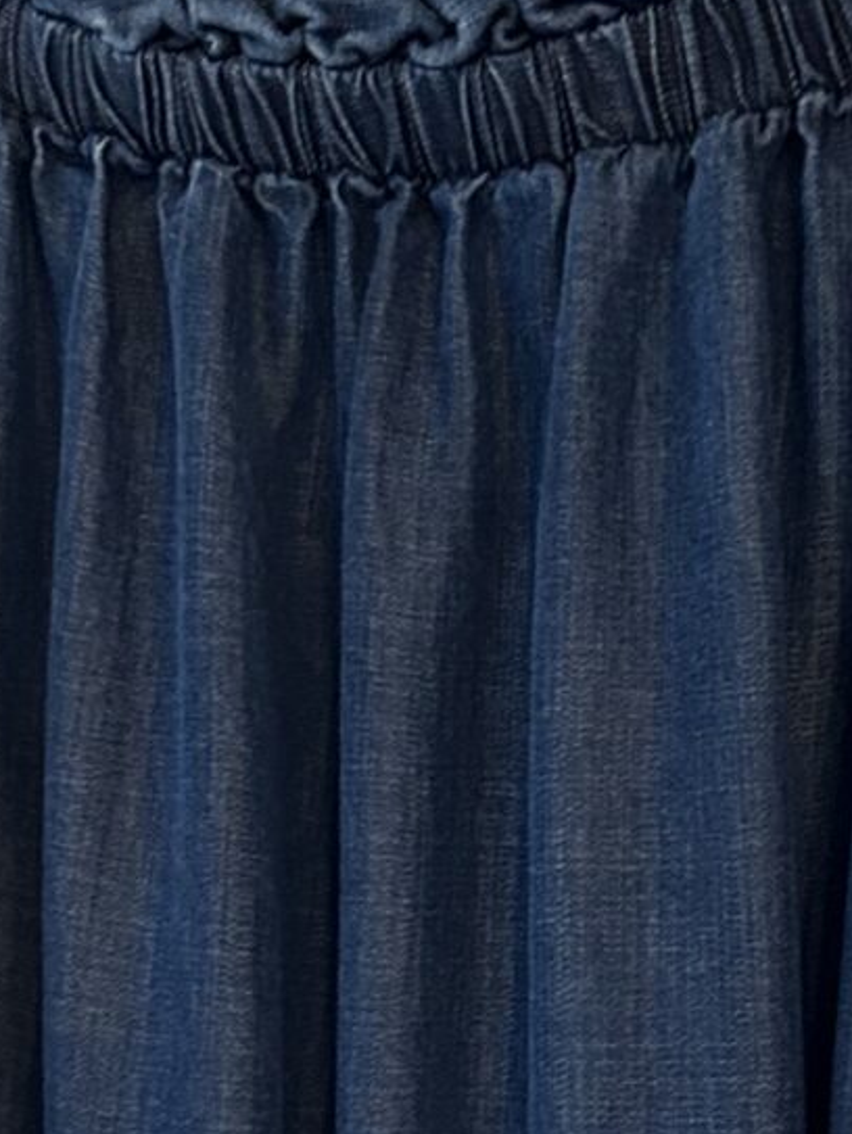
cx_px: 720
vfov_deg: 19.9
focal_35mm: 98
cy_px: 777
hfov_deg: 15.0
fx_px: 3212
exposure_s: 1/30
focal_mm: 5.7
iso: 500
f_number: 1.5
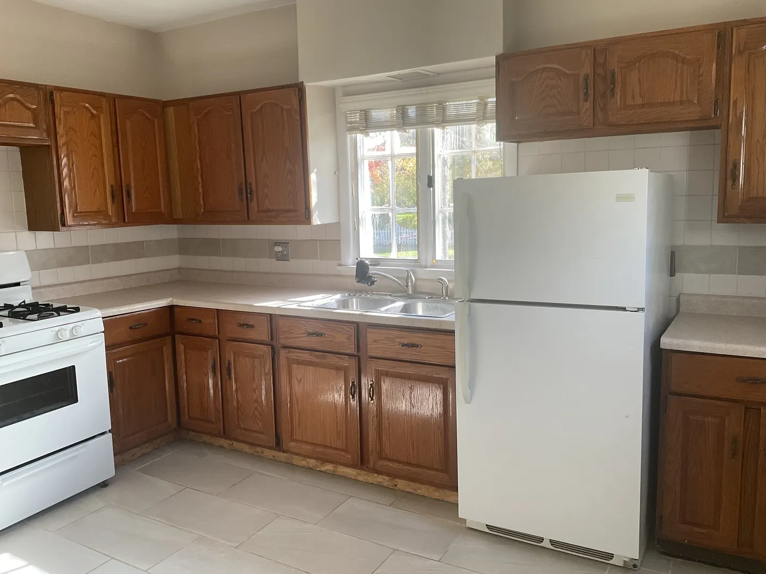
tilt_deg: -7.2
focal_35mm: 29
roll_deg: +2.1
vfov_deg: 48.2
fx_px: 642
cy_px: 287
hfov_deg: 61.7
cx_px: 383
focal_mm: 3
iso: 64
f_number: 1.8
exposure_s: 1/120
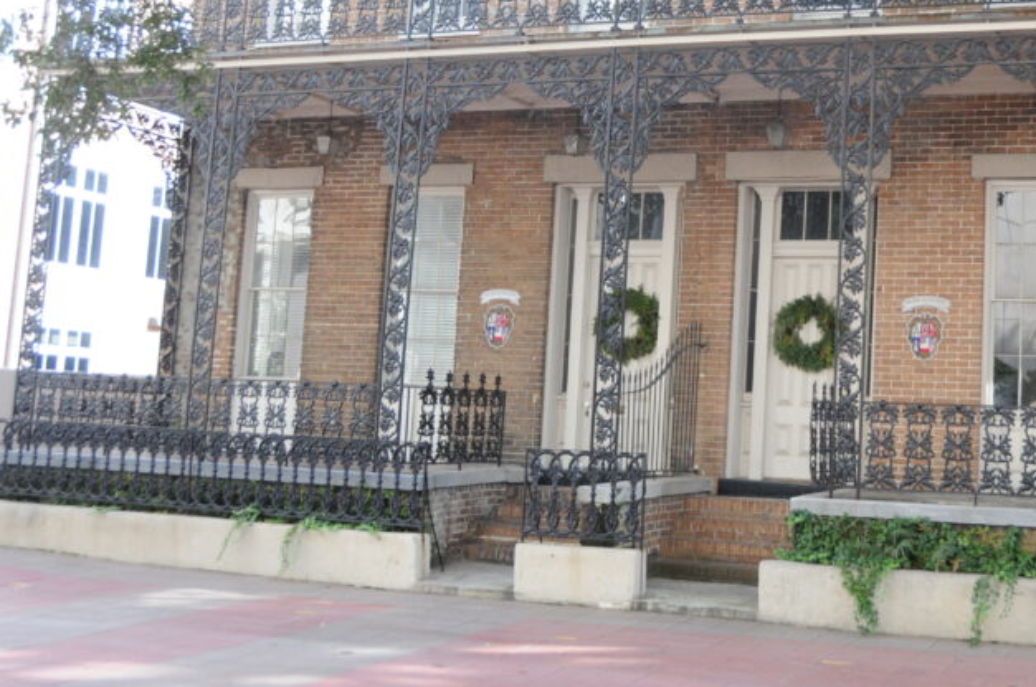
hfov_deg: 39.1
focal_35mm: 49
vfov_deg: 27.2
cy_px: 208
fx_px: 1408
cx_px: 806
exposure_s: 1/320
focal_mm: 20
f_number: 4
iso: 500
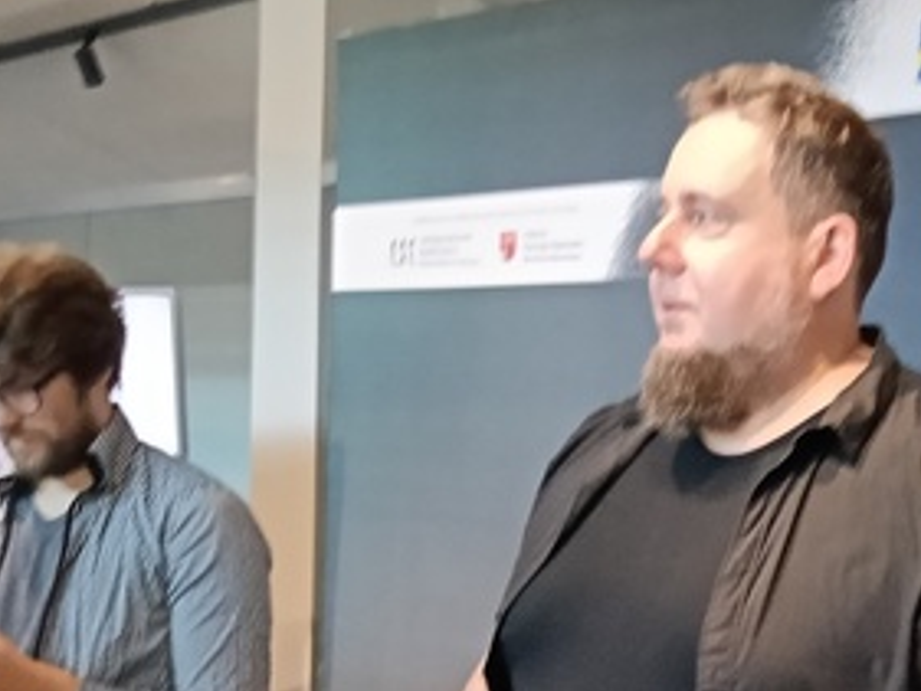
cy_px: 940
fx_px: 2183
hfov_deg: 23.6
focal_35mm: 82
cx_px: 696
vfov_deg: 16.8
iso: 1000
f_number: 1.8
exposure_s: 1/33.3
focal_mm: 3.98
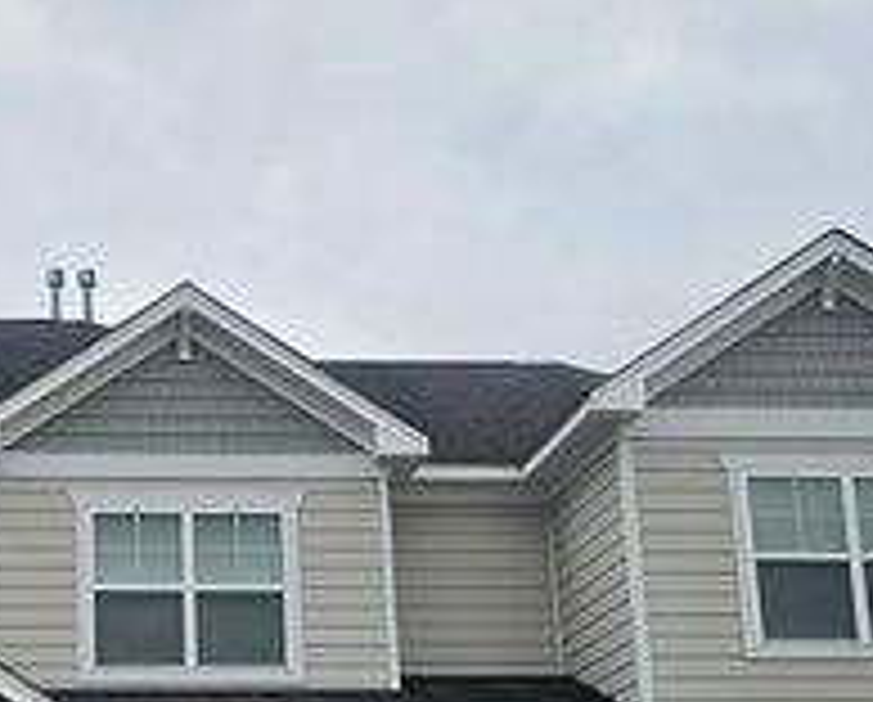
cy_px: 484
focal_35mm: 77
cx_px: 81
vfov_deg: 19.9
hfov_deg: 24.0
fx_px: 1993
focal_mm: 6.3
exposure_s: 1/1879
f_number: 1.7
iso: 10
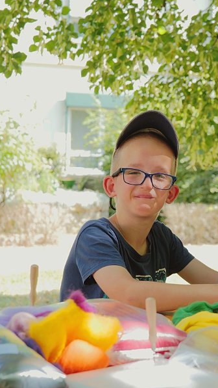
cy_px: 194
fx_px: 811
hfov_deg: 15.0
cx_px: 224
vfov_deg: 26.8
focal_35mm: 79
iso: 125
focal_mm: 50
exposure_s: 1/60
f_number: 5.6
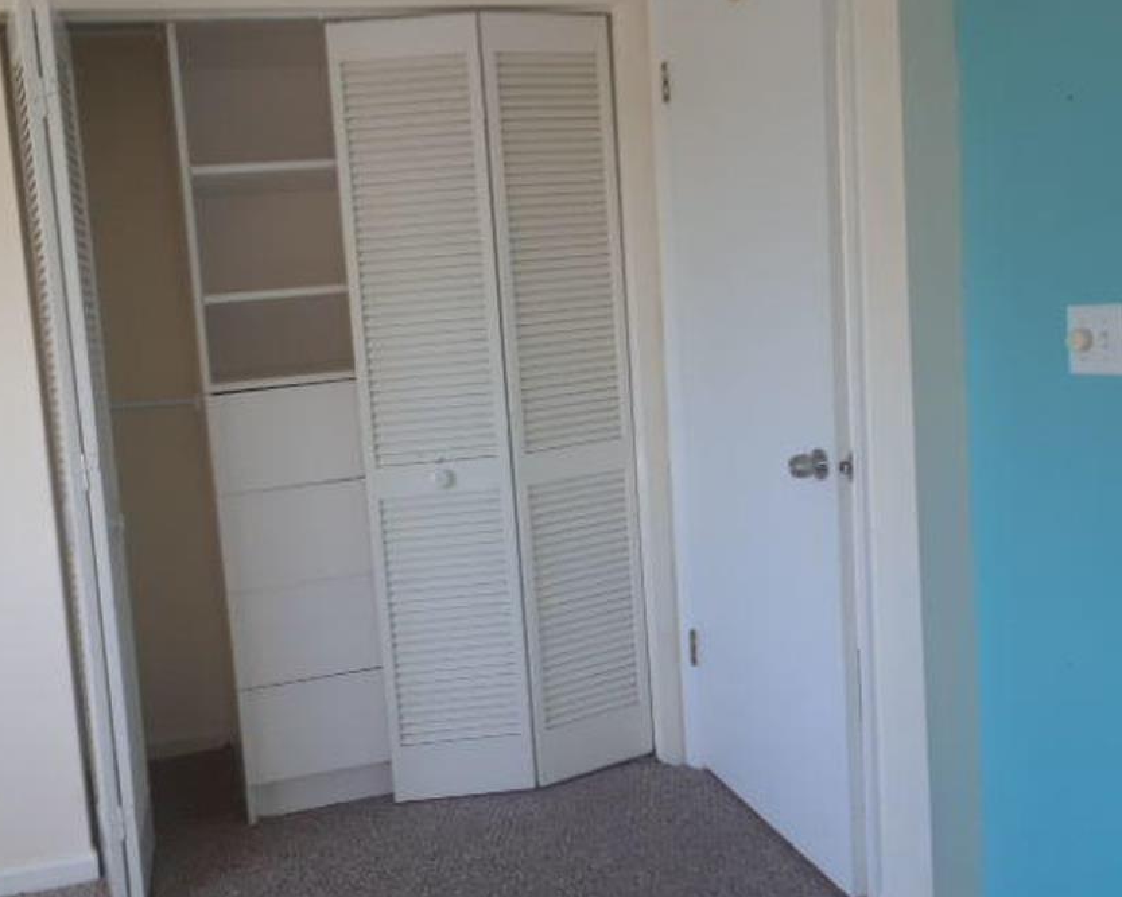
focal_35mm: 36
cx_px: 435
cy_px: 426
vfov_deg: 41.1
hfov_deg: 49.9
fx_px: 1195
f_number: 1.9
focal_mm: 2.47
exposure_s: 1/30
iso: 40
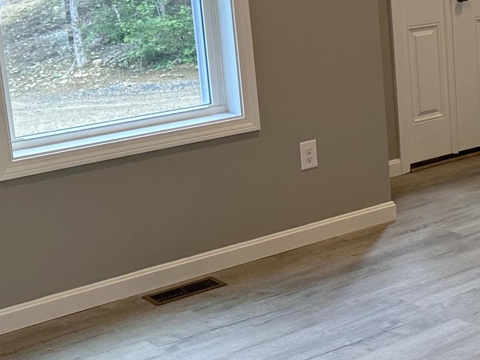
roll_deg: +0.2
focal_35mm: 79
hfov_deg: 22.3
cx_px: 610
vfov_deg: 18.6
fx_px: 1096
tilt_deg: -9.7
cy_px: 102
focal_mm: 6.86
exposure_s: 1/120
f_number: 1.78
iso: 160
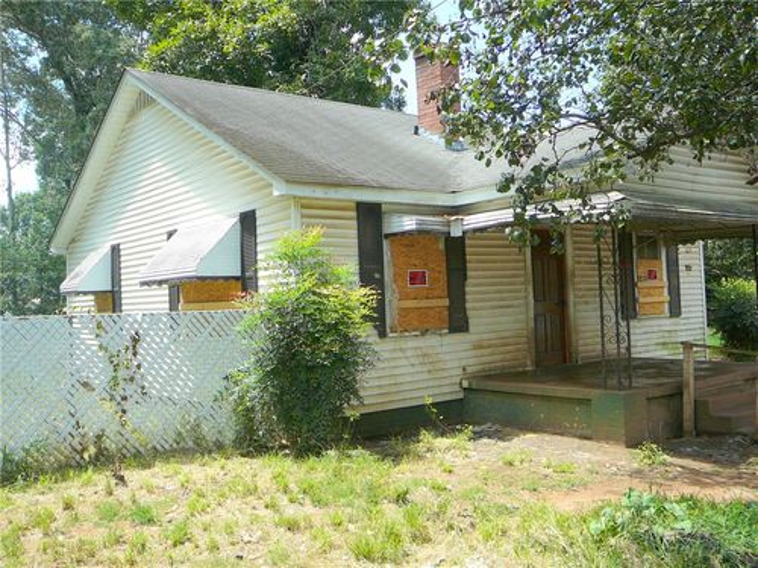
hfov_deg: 52.6
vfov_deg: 40.7
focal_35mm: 35
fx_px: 766
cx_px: 379
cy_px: 284
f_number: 2.8
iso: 80
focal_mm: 5.2
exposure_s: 1/320
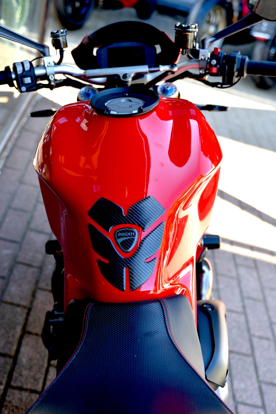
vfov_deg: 42.7
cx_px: 138
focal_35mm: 46
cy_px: 207
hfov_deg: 29.3
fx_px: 528
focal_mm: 45
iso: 100
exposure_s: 1/60
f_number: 3.5
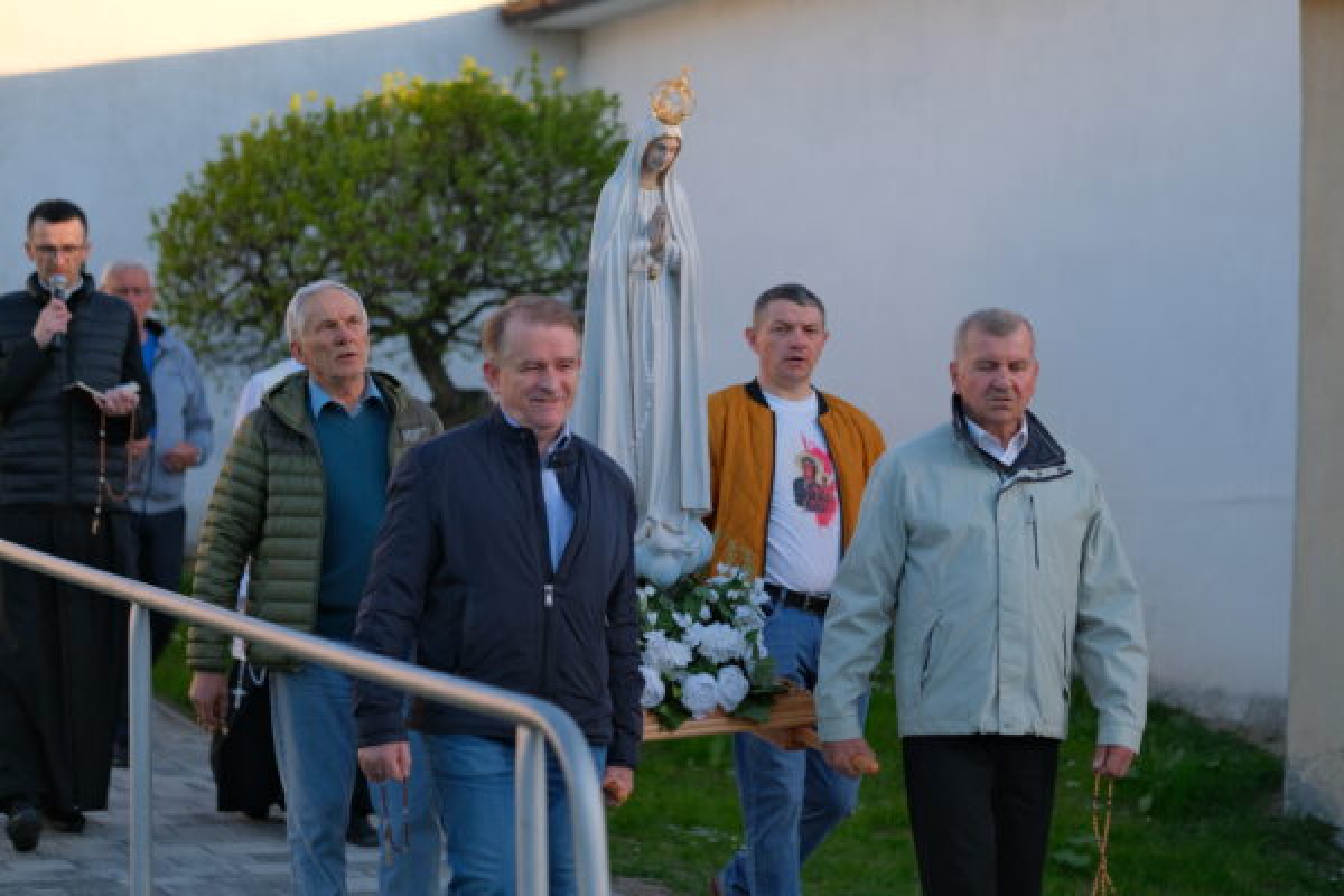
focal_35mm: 84
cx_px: 672
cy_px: 448
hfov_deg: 24.2
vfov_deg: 16.3
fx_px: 3136
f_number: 1.4
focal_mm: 56
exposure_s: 1/3000
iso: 320
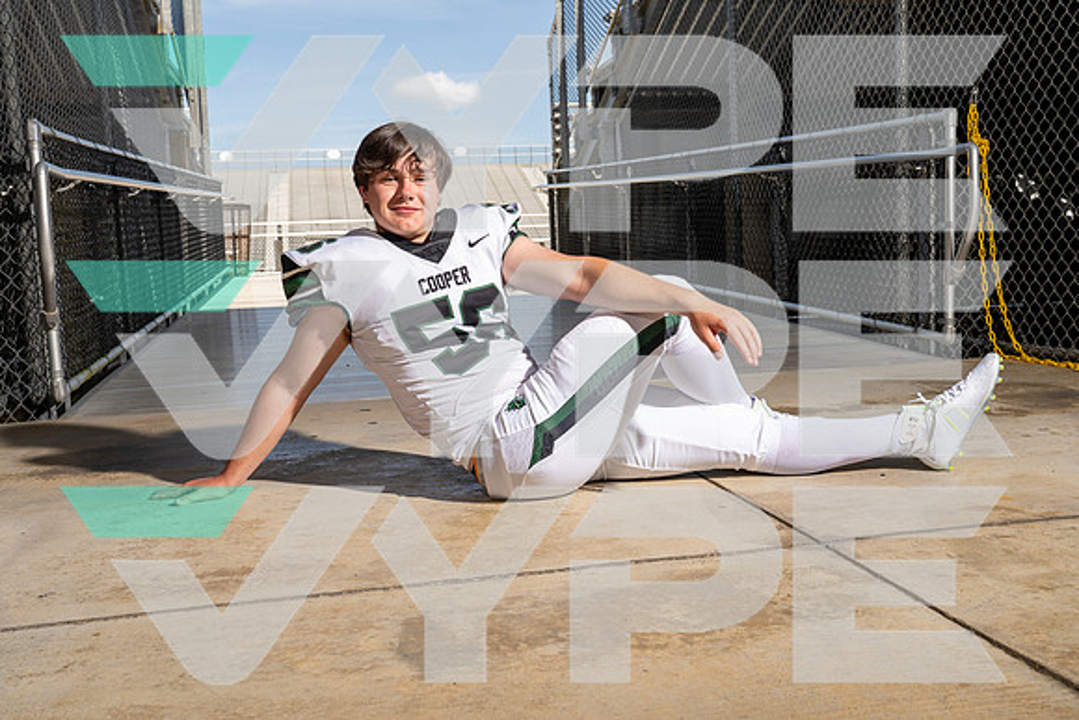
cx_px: 540
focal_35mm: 35
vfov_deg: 37.9
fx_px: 1049
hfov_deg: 54.4
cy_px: 360
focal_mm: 35
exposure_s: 1/250
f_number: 8
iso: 160
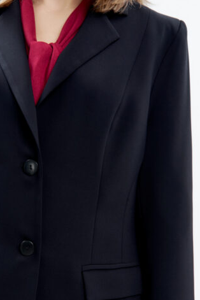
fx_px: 717
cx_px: 52
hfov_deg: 15.8
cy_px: 224
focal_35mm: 86
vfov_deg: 23.4
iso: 100
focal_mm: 45
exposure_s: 1/160
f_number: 9
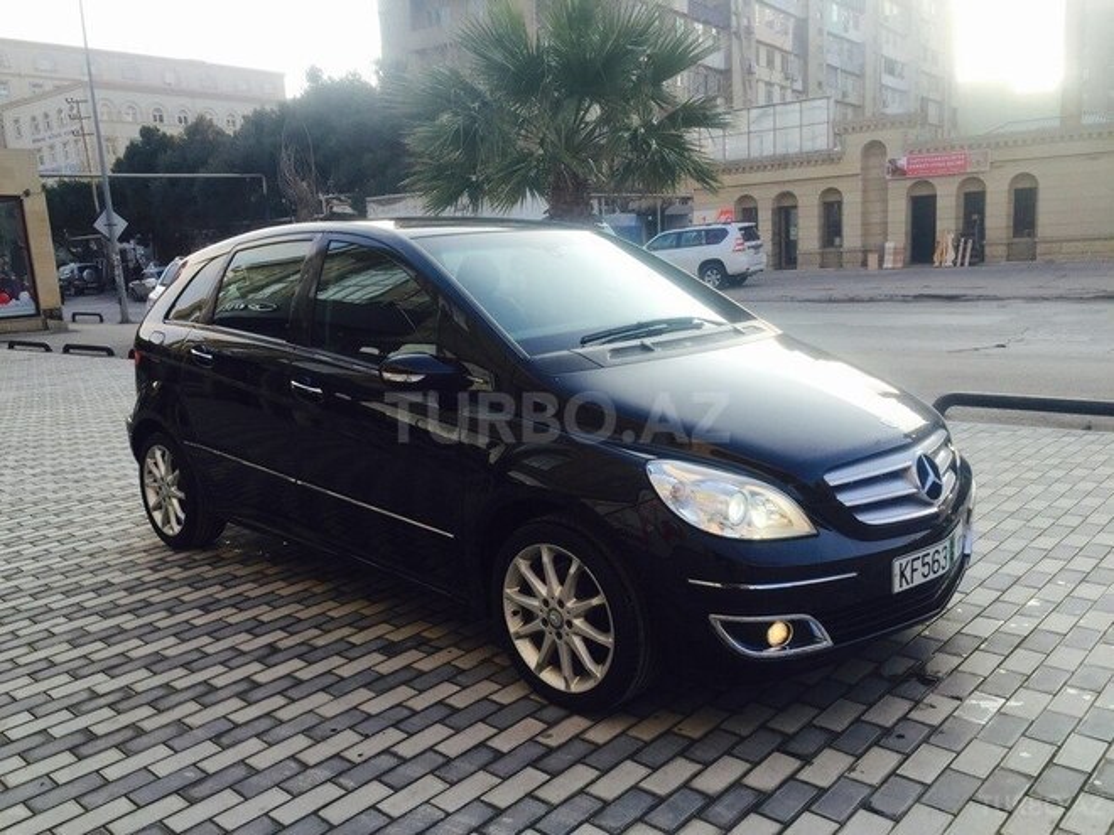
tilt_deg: -11.4
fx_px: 933
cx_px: 557
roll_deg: +3.2
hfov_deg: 61.7
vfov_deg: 48.2
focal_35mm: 29
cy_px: 418
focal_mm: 4.15
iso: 32
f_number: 2.2
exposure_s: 1/565
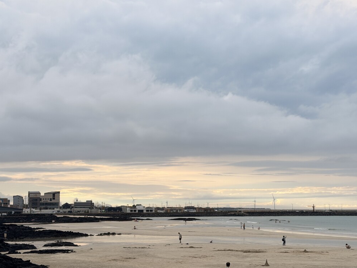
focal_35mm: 58
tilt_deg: +4.2
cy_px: 156
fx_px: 598
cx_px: 209
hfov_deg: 33.2
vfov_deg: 25.2
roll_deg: -0.1
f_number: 1.78
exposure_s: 1/1513
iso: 64
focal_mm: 6.76
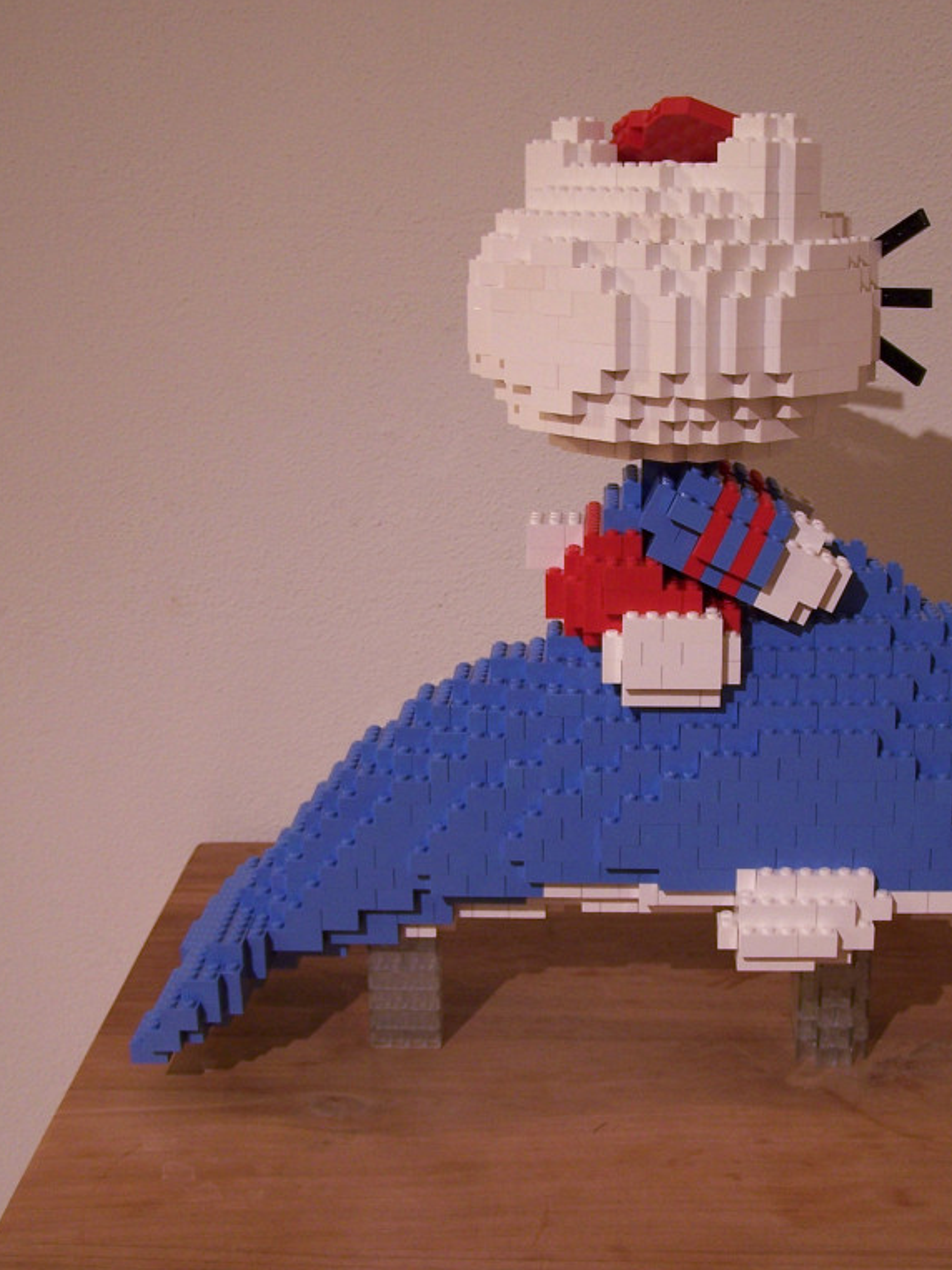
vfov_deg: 37.5
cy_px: 636
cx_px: 617
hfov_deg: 28.4
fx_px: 1871
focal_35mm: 51
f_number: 2.8
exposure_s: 1/2
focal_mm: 6.3
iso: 80
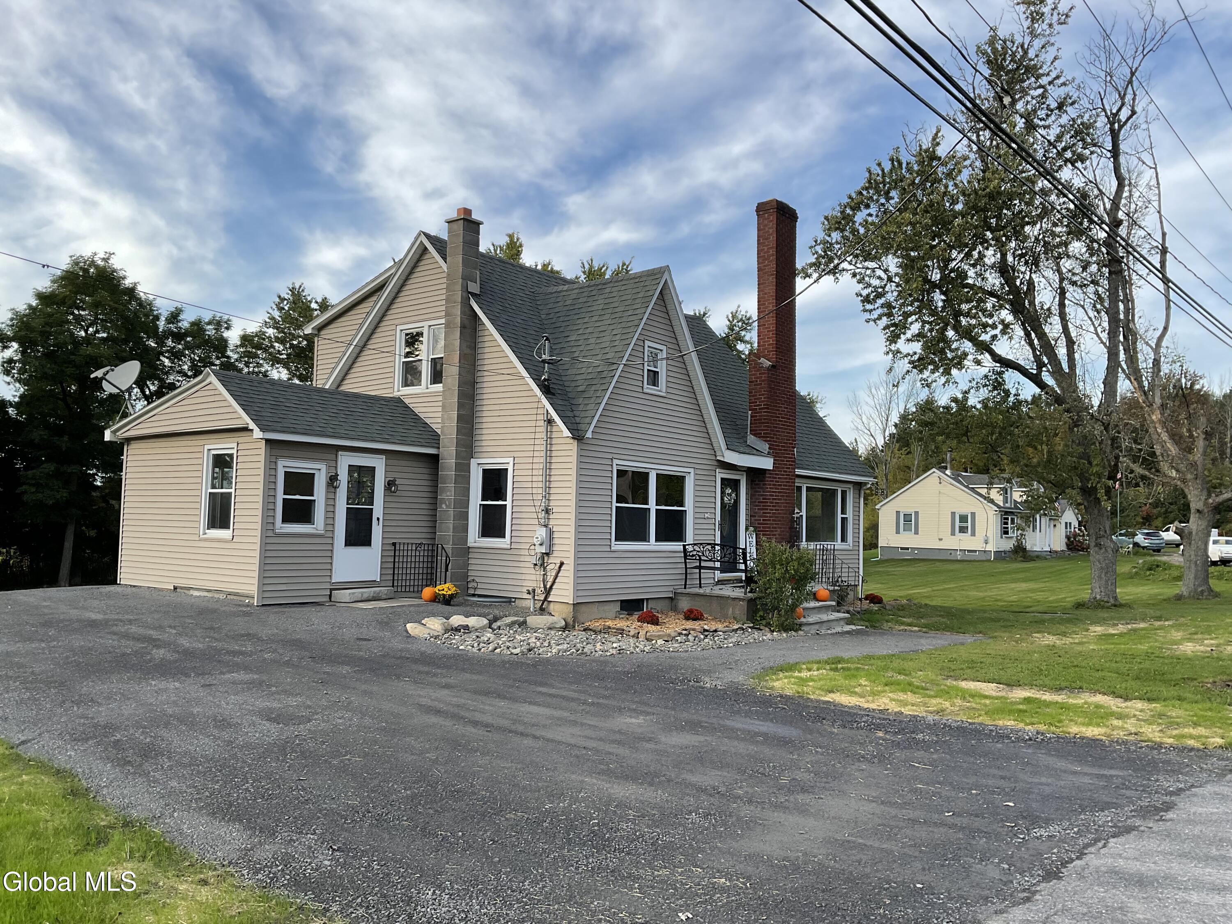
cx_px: 616
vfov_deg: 48.2
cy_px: 462
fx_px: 1032
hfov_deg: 61.7
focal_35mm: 29
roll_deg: -2.9
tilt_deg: +4.5
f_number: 1.8
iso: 16
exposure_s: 1/642
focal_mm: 3
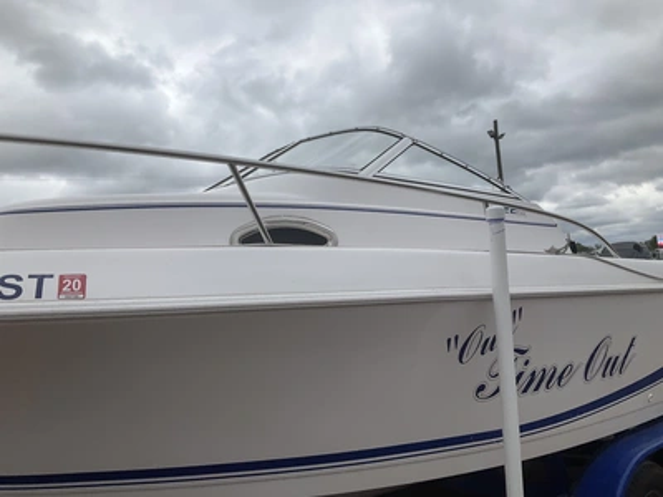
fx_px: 555
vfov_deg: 48.2
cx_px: 332
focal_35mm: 29
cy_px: 248
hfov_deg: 61.7
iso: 25
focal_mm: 3
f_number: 1.8
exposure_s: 1/2141
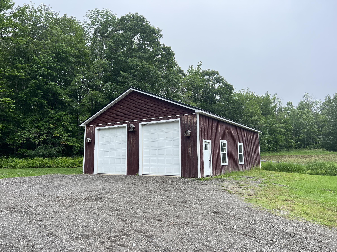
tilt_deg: +7.7
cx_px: 168
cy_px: 126
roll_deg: +0.5
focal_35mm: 26
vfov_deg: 53.1
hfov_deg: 67.3
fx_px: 253
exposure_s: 1/1147
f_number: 1.5
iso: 50
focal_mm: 5.7
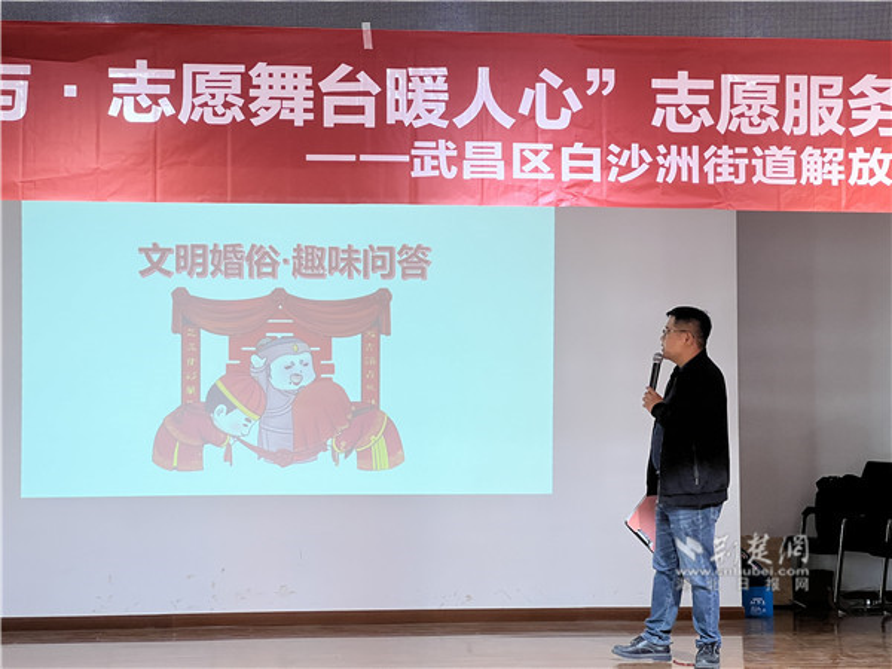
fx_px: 1984
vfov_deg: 19.1
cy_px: 334
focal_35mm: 77
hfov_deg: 25.3
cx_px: 446
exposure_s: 1/100
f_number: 2.8
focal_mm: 9
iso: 125
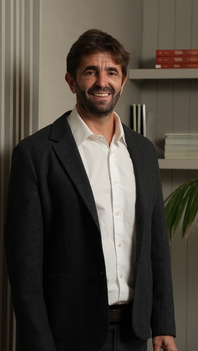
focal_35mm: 111
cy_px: 176
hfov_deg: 10.9
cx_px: 90
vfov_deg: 19.3
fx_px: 1036
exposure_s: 1/125
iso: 250
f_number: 5.6
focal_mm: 70
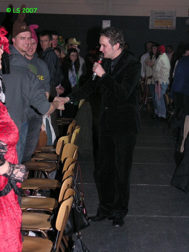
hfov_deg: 15.7
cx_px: 94
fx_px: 684
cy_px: 126
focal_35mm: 94
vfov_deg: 20.9
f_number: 4
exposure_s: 1/60.1
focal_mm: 24
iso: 200
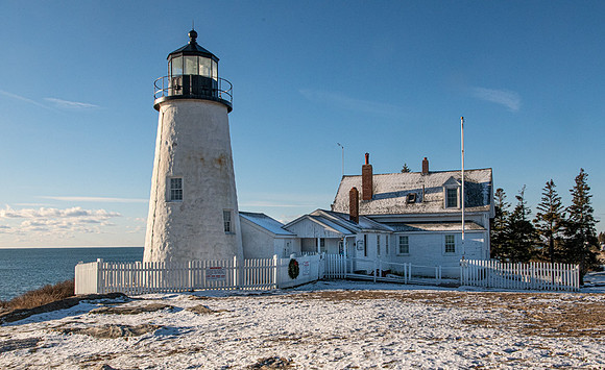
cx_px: 336
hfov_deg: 60.0
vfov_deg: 38.8
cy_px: 224
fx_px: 523
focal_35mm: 32
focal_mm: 24
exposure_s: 1/1250
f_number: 18
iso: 800
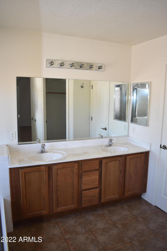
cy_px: 126
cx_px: 84
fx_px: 188
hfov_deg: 47.9
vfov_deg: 67.4
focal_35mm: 27
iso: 800
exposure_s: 1/200
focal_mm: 18
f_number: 4.5
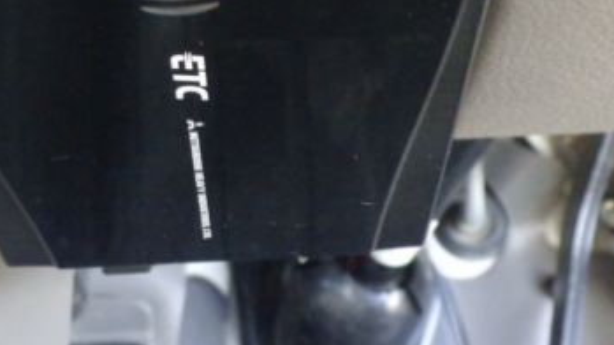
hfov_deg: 30.7
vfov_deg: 17.6
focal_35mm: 68
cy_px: 69
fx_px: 1107
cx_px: 192
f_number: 3.8
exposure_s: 1/50
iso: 1600
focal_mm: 6.1
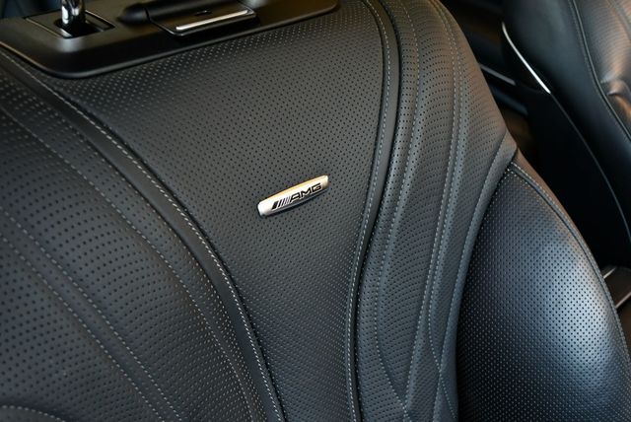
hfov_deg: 44.5
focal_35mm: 44
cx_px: 316
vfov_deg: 30.6
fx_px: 772
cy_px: 211
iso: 900
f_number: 3.8
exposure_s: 1/125
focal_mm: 22
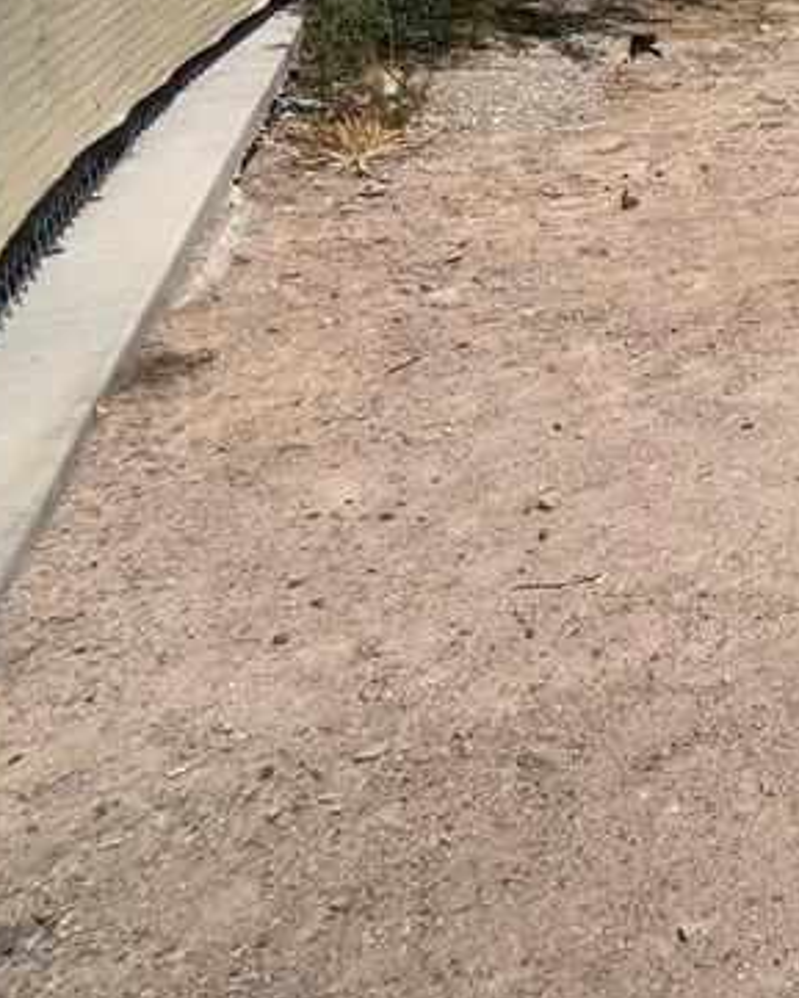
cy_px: 86
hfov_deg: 25.7
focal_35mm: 36
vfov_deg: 45.2
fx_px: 1064
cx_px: 1291
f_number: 1.8
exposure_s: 1/3650
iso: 32
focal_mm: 1.57
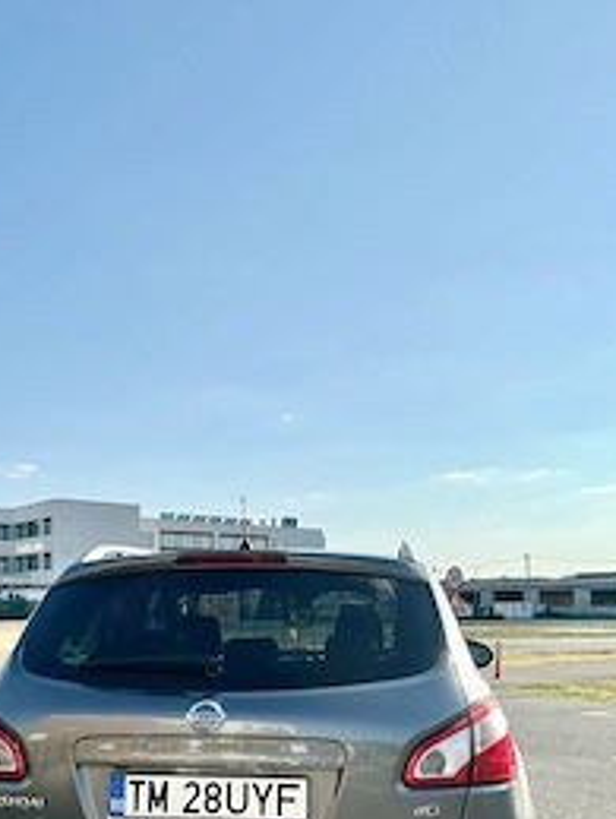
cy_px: 579
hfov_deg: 38.7
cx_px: 272
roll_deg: -1.9
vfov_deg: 48.8
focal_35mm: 37
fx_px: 876
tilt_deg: +1.4
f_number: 1.78
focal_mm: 6.86
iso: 80
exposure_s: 1/6211
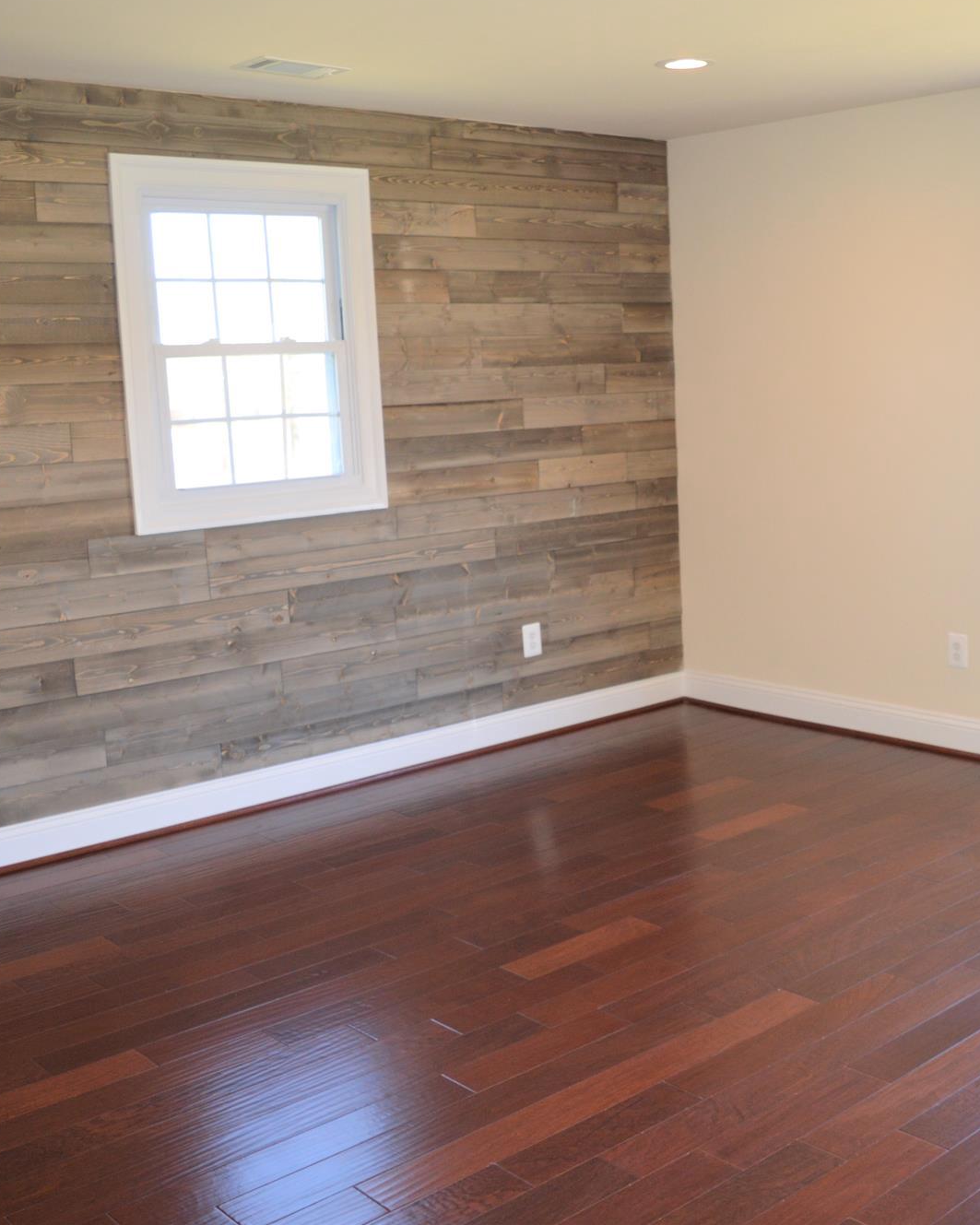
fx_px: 1414
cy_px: 599
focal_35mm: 39
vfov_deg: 46.8
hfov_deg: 37.7
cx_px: 665
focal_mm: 18
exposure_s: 1/100
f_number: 4
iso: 400
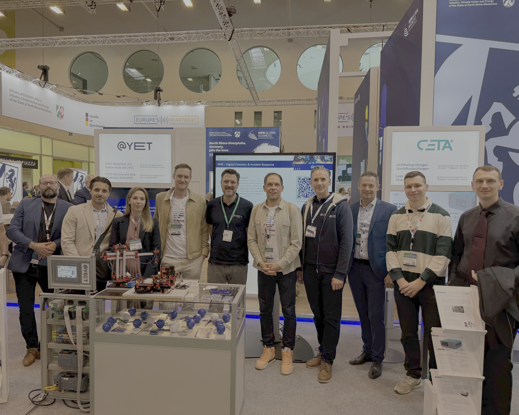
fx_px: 384
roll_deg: -1.2
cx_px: 243
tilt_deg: -3.2
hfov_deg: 68.0
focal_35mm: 25
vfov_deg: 56.8
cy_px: 208
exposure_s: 1/121
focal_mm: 6.76
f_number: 1.78
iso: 64
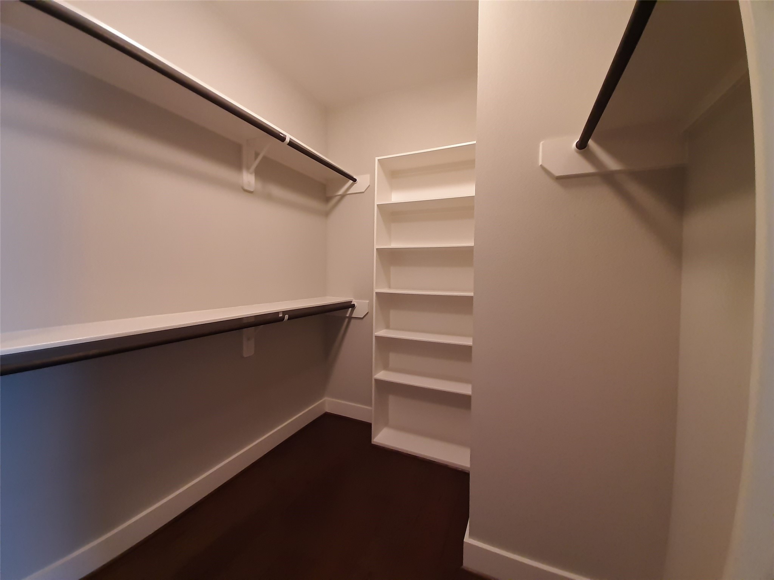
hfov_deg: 106.2
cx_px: 387
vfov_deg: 89.9
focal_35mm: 13
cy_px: 290
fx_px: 291
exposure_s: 1/24
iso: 250
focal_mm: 1.42
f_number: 2.2
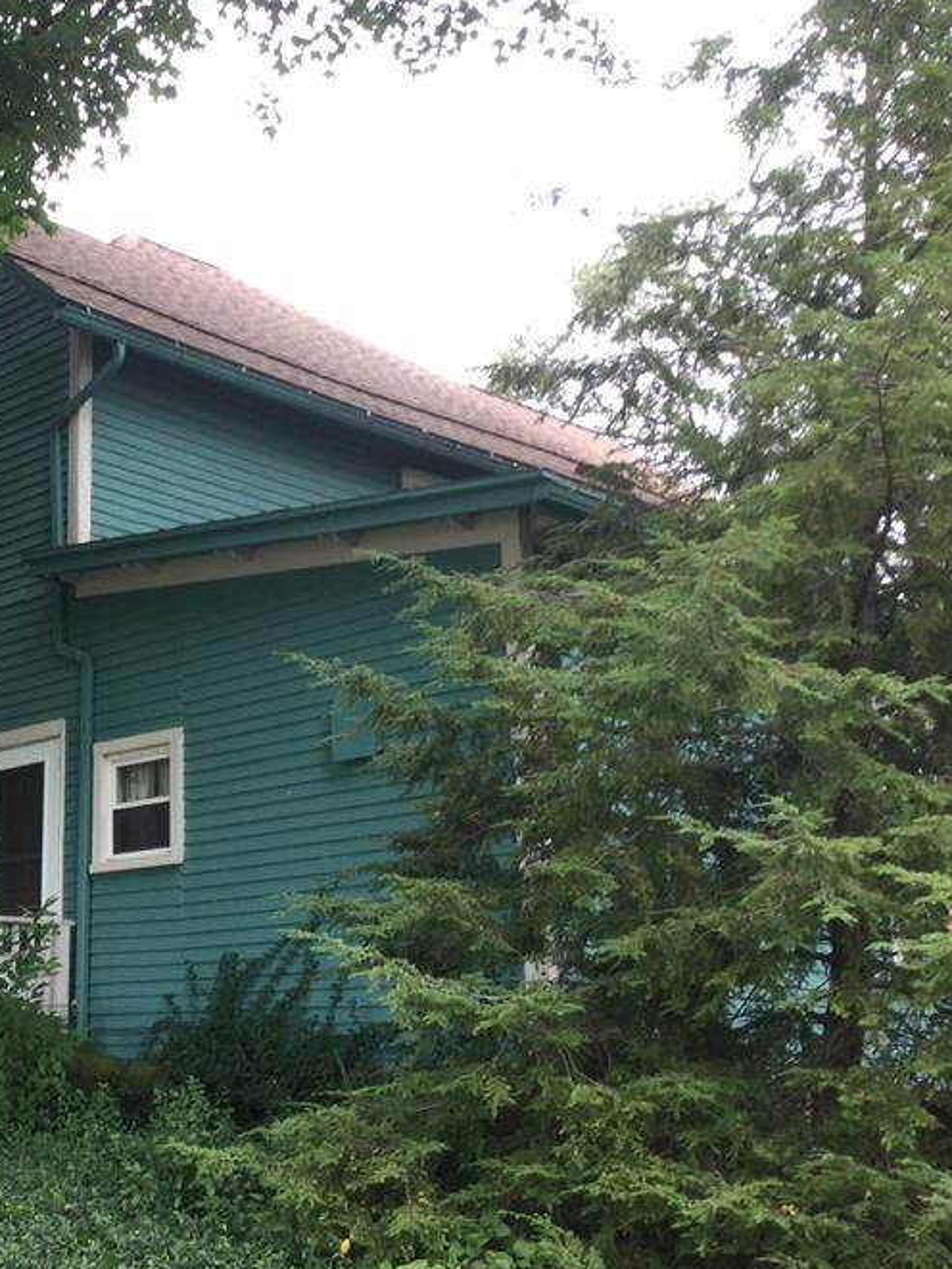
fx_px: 1760
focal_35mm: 48
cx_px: 17
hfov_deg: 28.5
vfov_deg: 39.6
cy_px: 672
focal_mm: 3.3
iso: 32
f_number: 2.4
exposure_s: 1/60
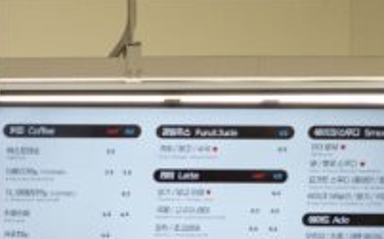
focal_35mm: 177
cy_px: 555
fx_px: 1850
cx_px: -294
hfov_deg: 11.1
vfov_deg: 7.0
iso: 800
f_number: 4.5
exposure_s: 1/160
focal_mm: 34
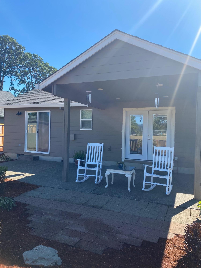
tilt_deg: +0.0
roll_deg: -1.7
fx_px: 201
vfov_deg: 67.3
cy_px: 134
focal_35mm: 26
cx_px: 100
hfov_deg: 53.1
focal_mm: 4.25
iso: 32
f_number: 1.8
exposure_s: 1/1135
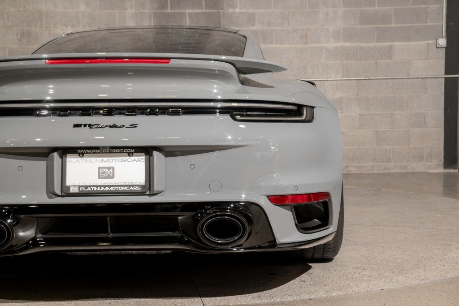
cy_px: 153
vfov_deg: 24.3
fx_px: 712
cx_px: 230
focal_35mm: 56
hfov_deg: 35.7
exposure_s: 1/50
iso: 400
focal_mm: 55
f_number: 5.6
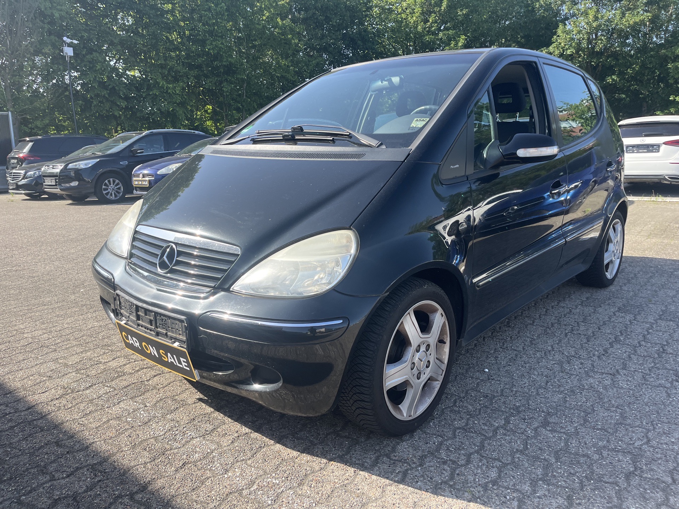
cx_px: 340
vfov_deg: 53.1
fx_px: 510
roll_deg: +2.8
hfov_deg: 67.3
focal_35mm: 26
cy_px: 254
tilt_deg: -6.5
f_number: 1.6
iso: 50
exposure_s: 1/1009
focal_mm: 5.1
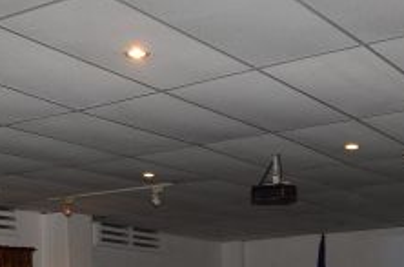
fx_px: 817
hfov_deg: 27.5
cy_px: 358
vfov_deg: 17.3
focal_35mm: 73
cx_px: 278
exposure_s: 1/160
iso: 400
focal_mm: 18
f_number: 6.3
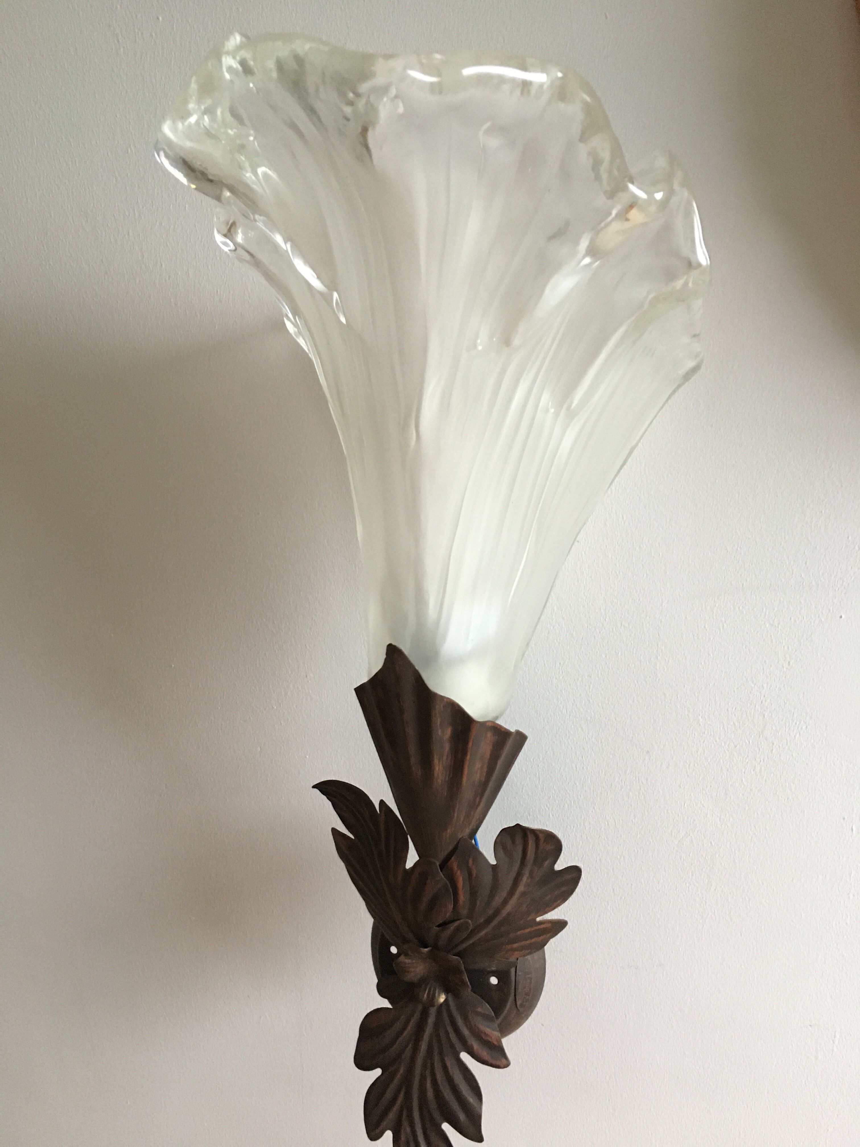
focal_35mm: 29
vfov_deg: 61.7
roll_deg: -2.3
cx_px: 430
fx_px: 961
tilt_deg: -23.6
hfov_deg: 48.2
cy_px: 574
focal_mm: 4.15
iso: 400
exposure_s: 1/15
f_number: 2.2
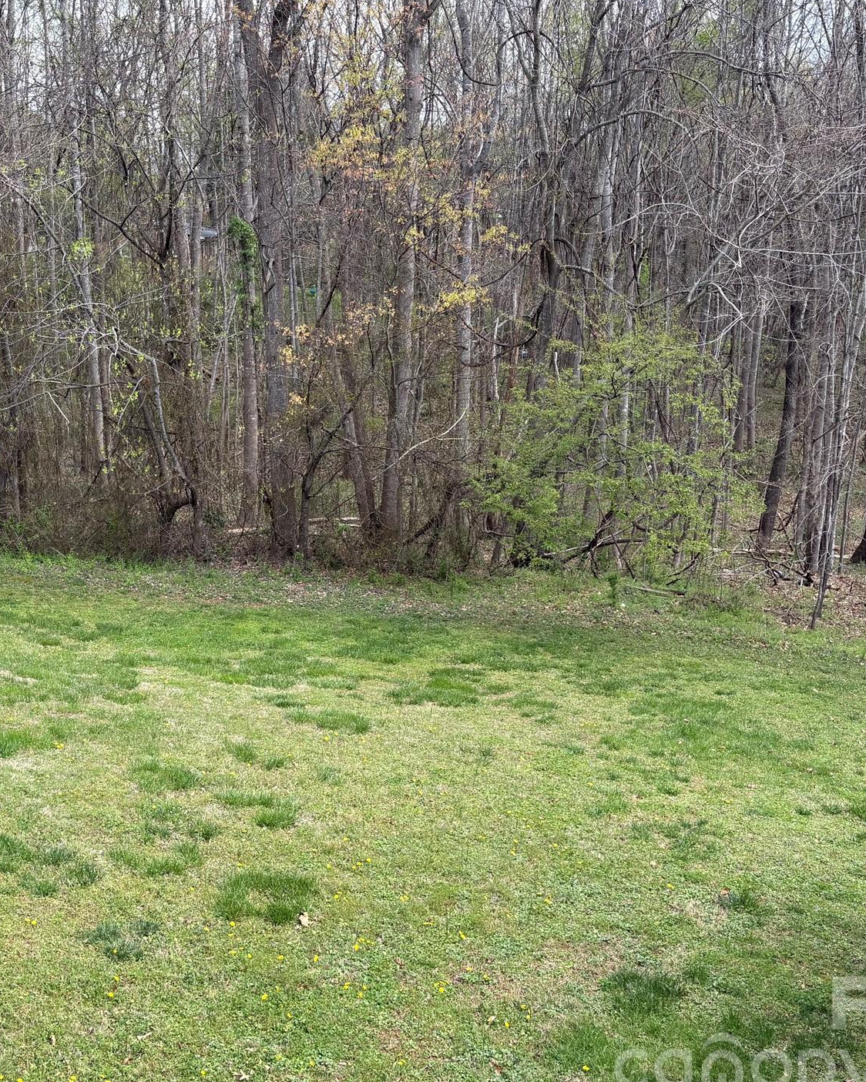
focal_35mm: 37
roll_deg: +1.2
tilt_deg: -14.1
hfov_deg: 39.7
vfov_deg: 49.1
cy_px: 536
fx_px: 1185
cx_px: 289
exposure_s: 1/667
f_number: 1.6
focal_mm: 5.96
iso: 50
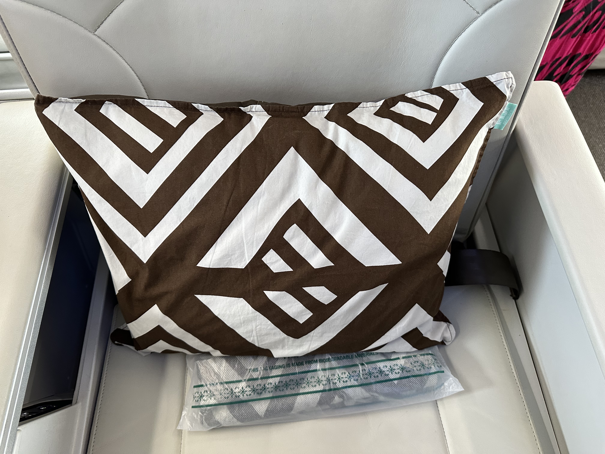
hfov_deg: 71.6
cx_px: 302
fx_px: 419
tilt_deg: -60.8
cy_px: 227
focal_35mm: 24
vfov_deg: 56.8
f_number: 1.78
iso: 400
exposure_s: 1/56
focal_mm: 6.86
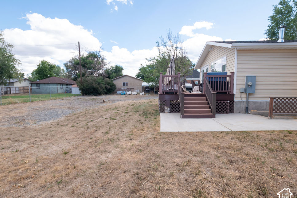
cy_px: 101
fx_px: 149
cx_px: 140
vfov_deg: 67.4
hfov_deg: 89.9
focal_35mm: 18
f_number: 5
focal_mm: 11.5
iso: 500
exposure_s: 1/1000
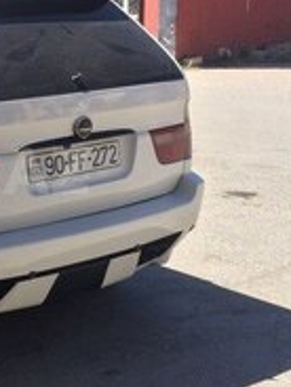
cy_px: 170
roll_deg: +2.9
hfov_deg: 17.8
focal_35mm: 78
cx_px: -74
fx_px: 874
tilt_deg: -11.3
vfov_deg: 25.0
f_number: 2.2
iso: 32
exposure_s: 1/1520
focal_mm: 4.15
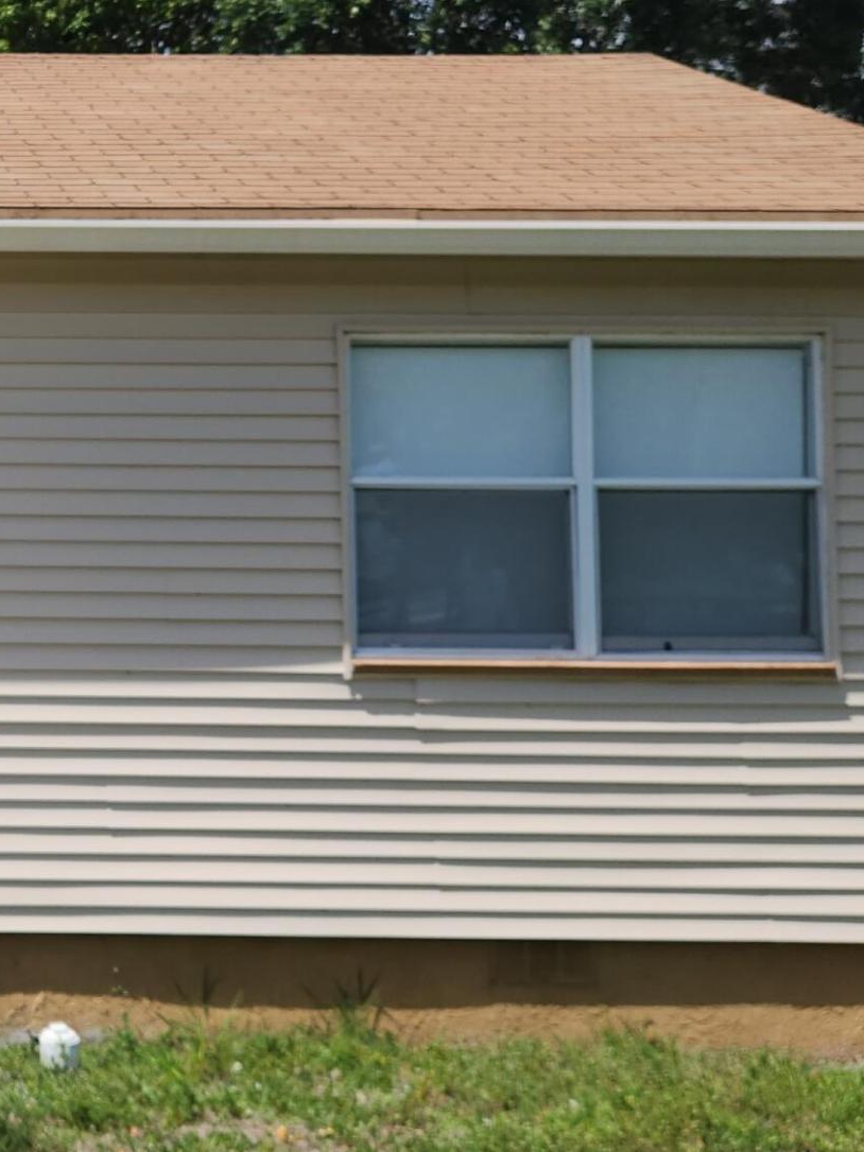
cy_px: 518
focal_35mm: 61
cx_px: -282
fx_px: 2031
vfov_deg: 31.7
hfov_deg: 21.5
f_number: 1.8
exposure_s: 1/2082
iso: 20
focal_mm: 5.4
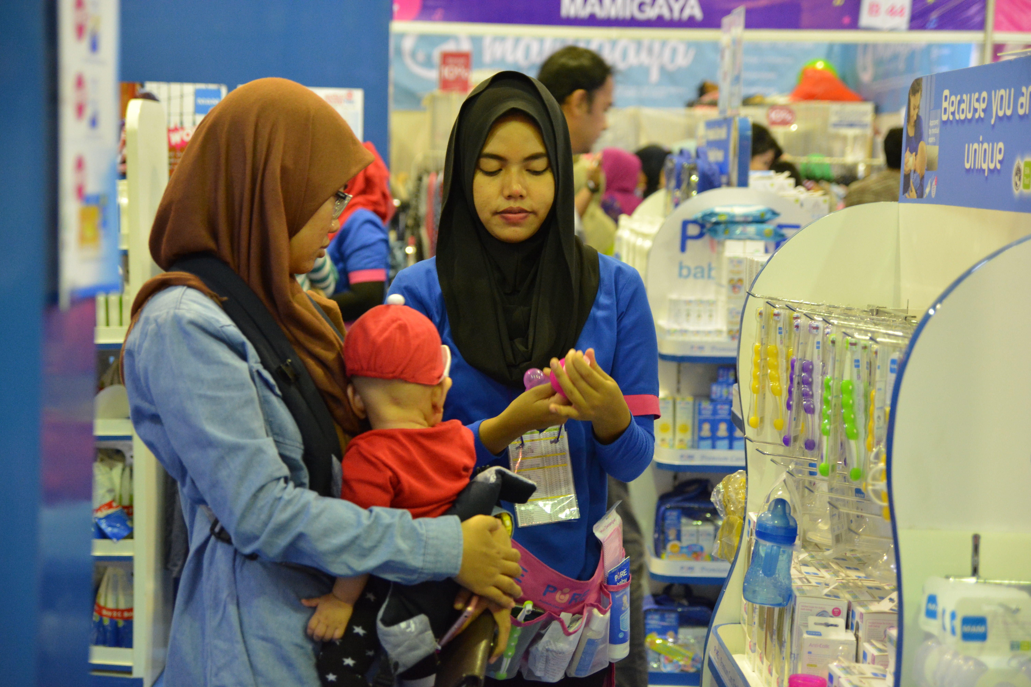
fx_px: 2148
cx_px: 516
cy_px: 344
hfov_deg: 27.0
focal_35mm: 75
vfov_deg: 18.2
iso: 1800
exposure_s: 1/60
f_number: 3.2
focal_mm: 50
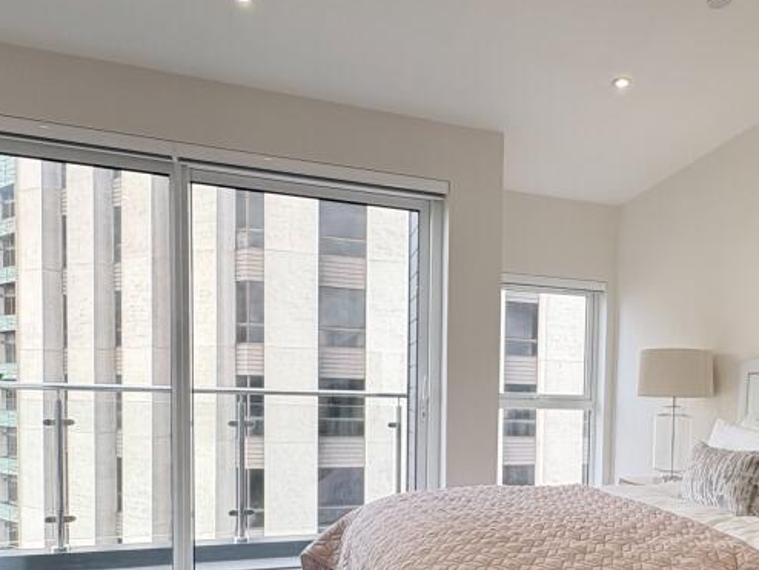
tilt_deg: -2.6
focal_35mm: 29
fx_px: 636
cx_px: 547
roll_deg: -0.8
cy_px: 433
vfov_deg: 46.4
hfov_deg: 59.1
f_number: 2.2
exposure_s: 1/100
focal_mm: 2.22
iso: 80
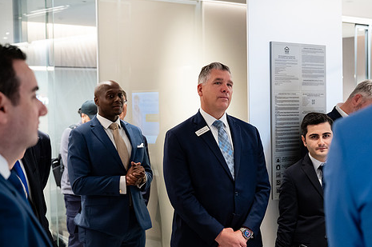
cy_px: 131
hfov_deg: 29.2
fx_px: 712
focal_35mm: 69
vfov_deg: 19.7
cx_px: 217
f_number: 4
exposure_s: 1/200
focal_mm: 55
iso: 3200
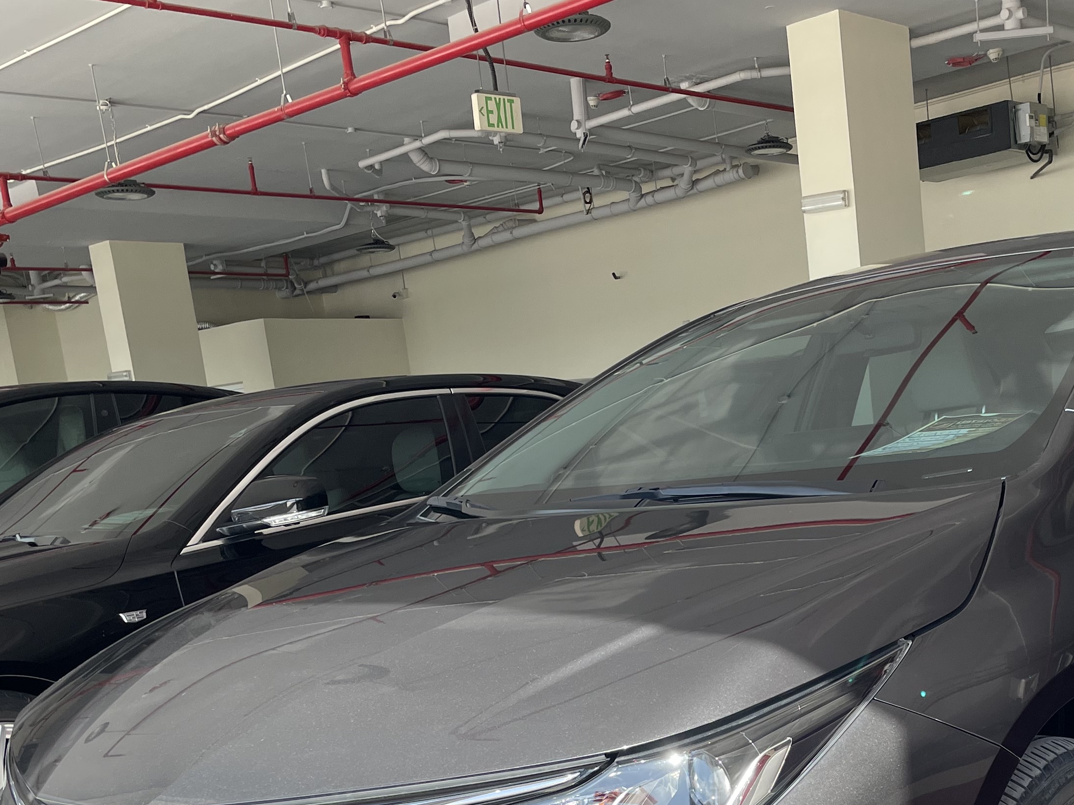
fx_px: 1489
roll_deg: +6.2
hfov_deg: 38.8
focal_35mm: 48
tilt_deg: -12.1
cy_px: 735
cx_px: 778
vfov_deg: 29.0
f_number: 1.6
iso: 32
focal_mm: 4.2
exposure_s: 1/452
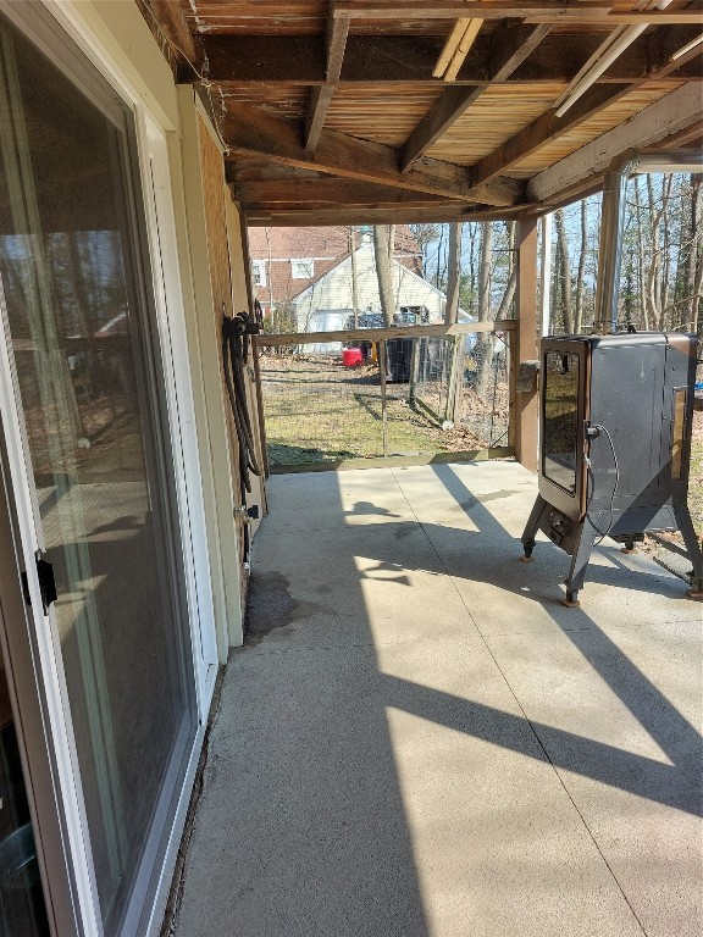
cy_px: 468
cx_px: 352
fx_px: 650
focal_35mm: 24
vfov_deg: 71.6
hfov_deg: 56.8
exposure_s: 1/337
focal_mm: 5.23
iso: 25
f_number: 1.8
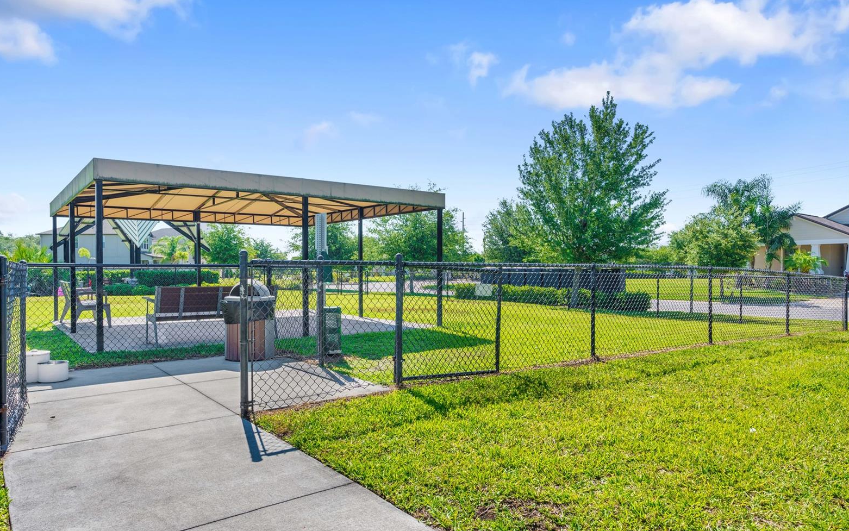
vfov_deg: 51.1
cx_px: 415
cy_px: 280
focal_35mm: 24
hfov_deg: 74.8
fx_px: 555
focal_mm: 23
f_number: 8
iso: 200
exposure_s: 1/500
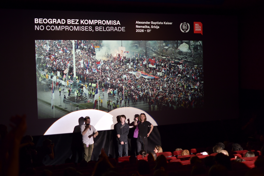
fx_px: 381
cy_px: 88
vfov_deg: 26.0
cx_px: 132
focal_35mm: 52
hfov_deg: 38.2
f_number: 2
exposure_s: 1/160
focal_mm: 35
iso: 320
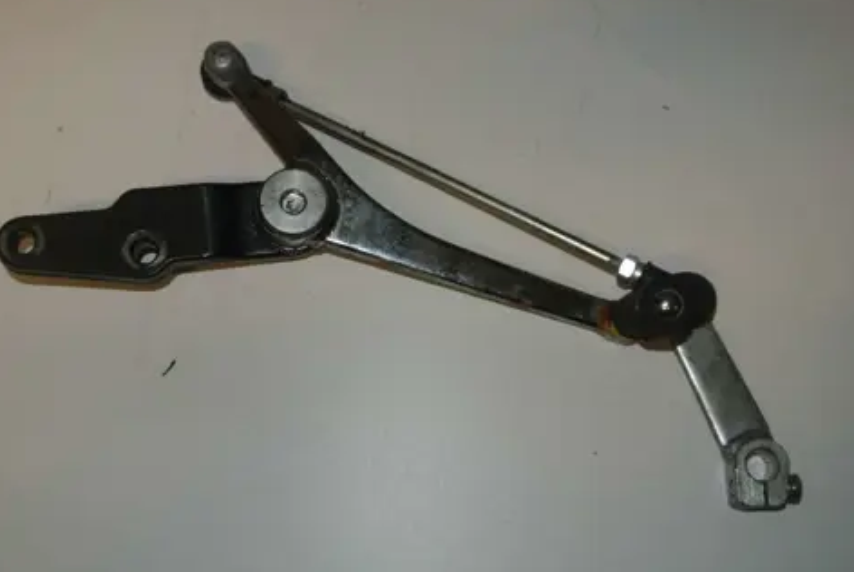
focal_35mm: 41
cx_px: 396
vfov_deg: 32.7
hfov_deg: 47.3
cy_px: 299
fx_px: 974
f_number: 4
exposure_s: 1/60
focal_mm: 13.6
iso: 200
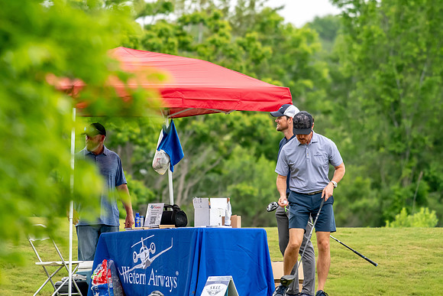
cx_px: 222
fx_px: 6831
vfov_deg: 2.5
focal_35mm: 555
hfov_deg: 3.7
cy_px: 148
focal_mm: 370
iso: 1600
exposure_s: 1/2000
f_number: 5.6
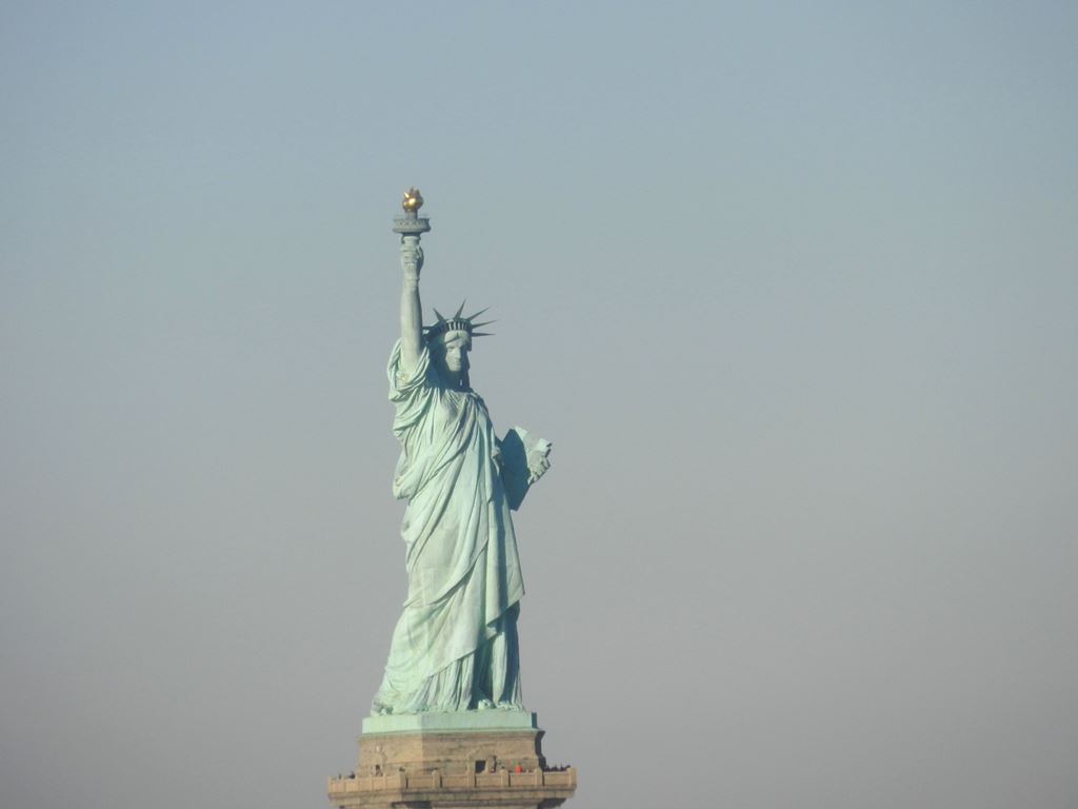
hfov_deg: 3.0
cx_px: 539
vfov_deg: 2.2
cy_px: 404
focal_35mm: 669
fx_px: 20834
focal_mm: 118.9
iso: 160
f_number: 5.7
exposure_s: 1/500
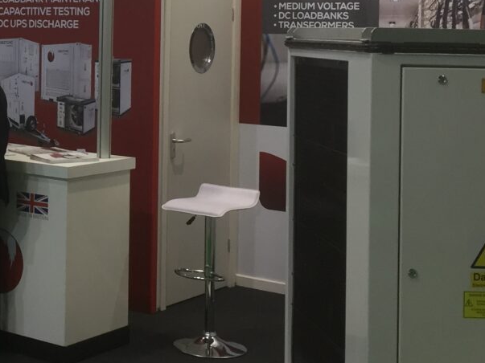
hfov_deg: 24.1
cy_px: 28
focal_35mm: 77
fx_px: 1079
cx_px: -14
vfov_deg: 18.8
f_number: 2.2
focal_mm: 4.15
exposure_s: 1/33
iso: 32
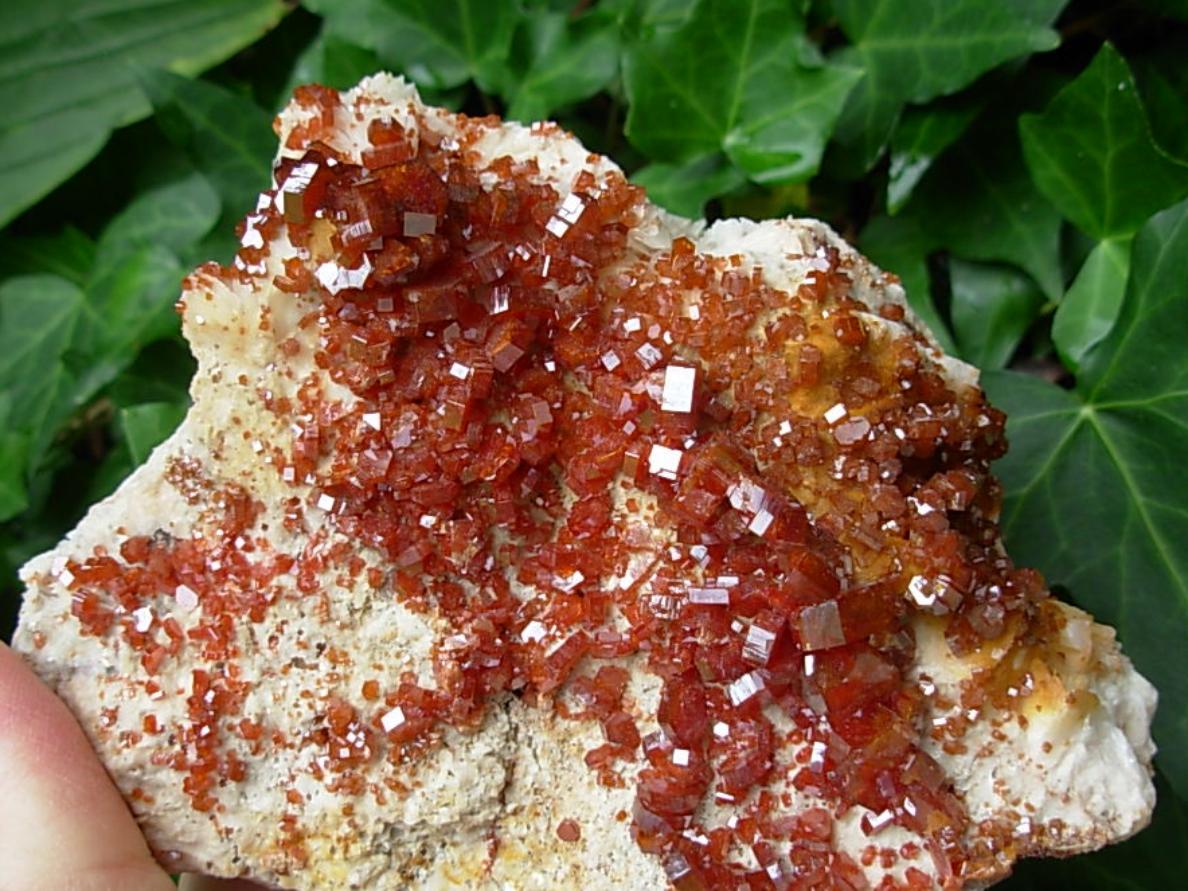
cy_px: 511
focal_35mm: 44
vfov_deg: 32.8
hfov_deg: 42.9
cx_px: 626
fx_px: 1510
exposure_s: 1/197
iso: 50
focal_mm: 6.3
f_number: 2.9
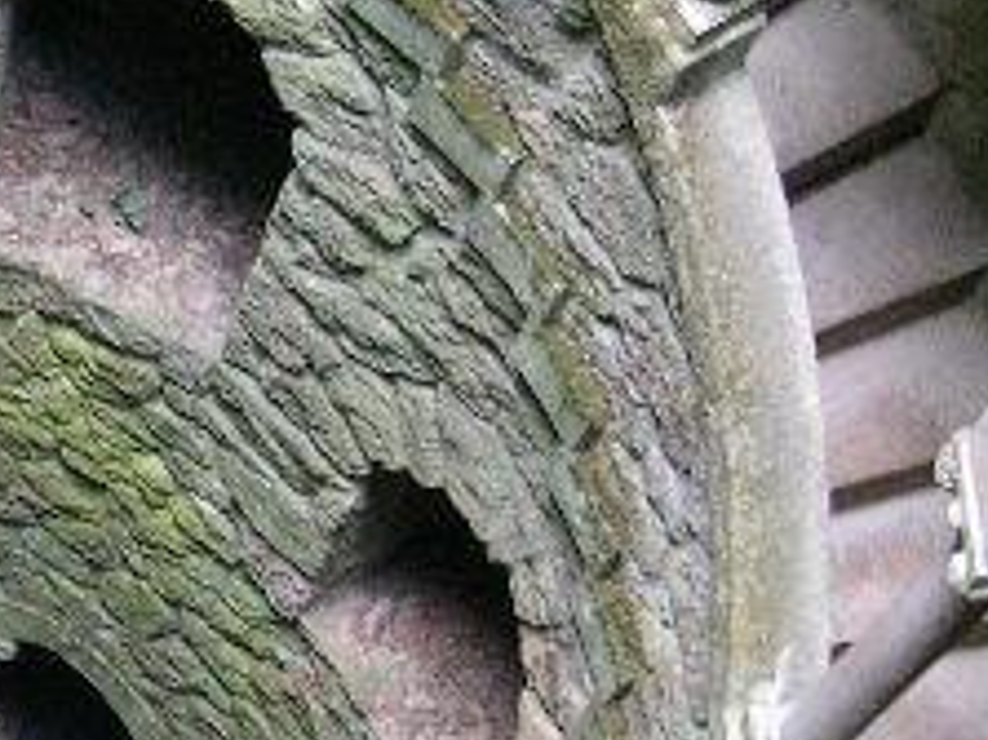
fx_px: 3109
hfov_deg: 17.1
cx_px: -244
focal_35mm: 109
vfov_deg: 13.5
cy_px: 598
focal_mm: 8
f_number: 2.8
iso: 400
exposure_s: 1/15
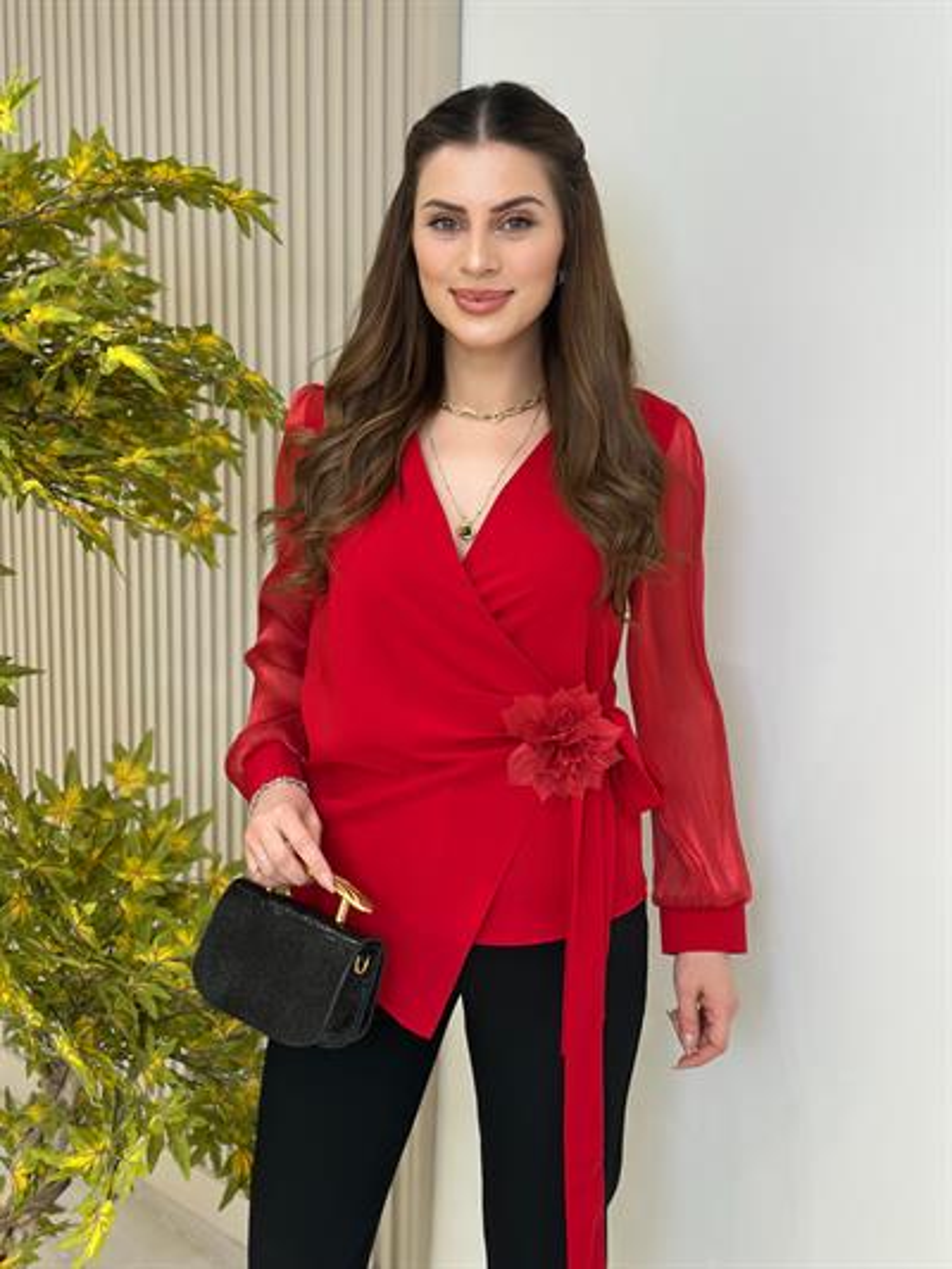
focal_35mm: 48
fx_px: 1759
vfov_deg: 39.6
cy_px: 634
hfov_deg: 30.3
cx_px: 476
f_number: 1.78
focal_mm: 6.86
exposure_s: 1/100
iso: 64
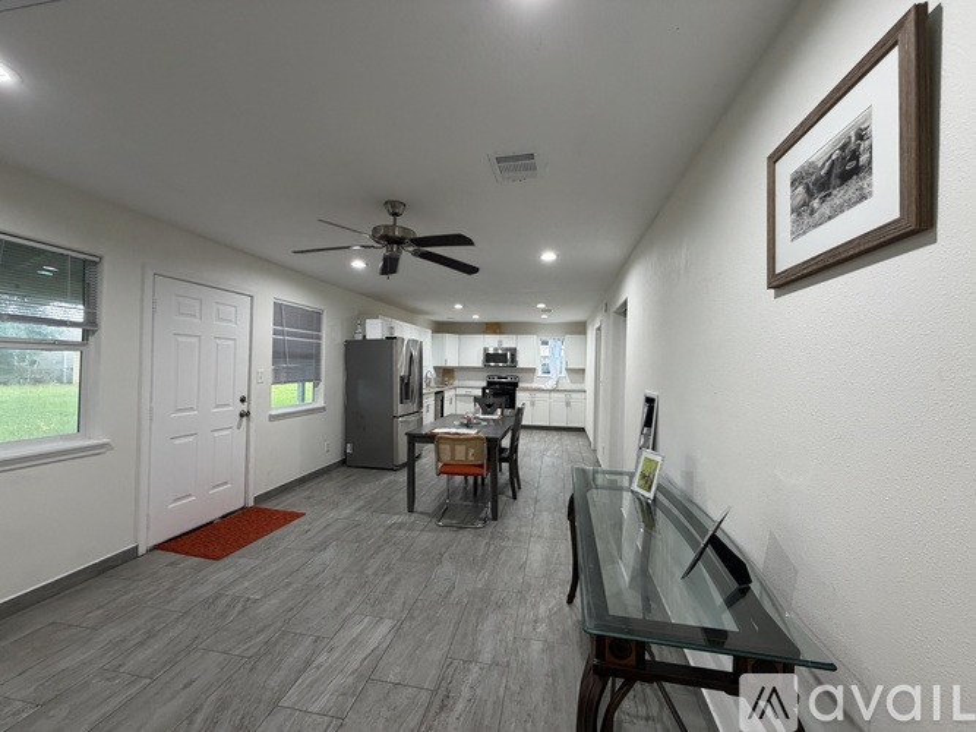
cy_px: 366
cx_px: 488
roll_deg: -0.3
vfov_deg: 85.7
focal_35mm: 14
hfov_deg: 102.1
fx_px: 395
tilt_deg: +0.5
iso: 320
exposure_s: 1/120
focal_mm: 2.22
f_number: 2.2
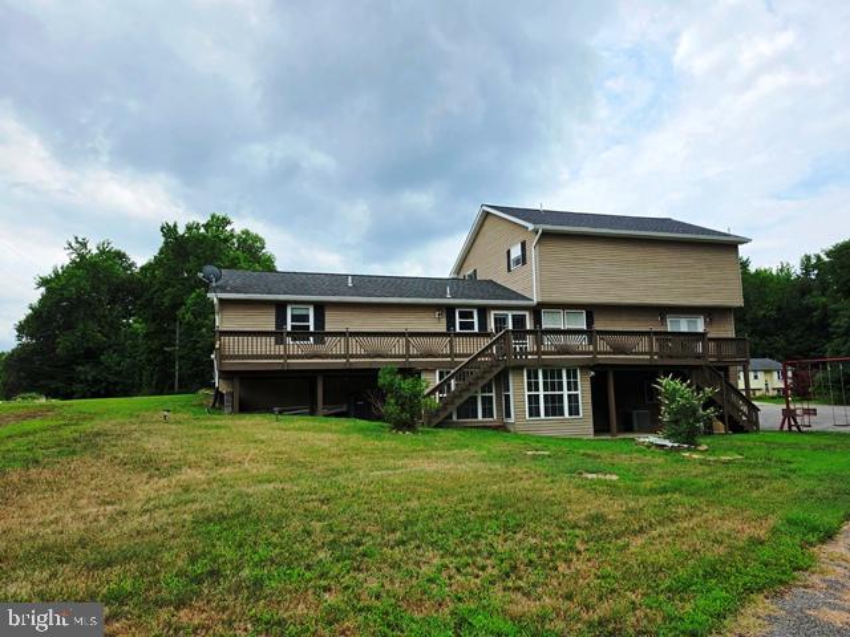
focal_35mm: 23
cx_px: 425
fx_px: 565
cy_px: 318
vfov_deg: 58.9
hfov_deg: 73.9
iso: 64
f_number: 1.4
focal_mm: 6.5
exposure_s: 1/7939
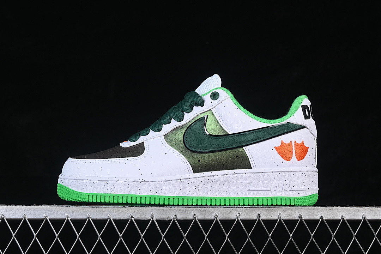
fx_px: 794
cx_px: 190
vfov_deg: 18.2
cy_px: 127
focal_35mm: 75
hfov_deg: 27.0
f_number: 8
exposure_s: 1/80
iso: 160
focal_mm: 50
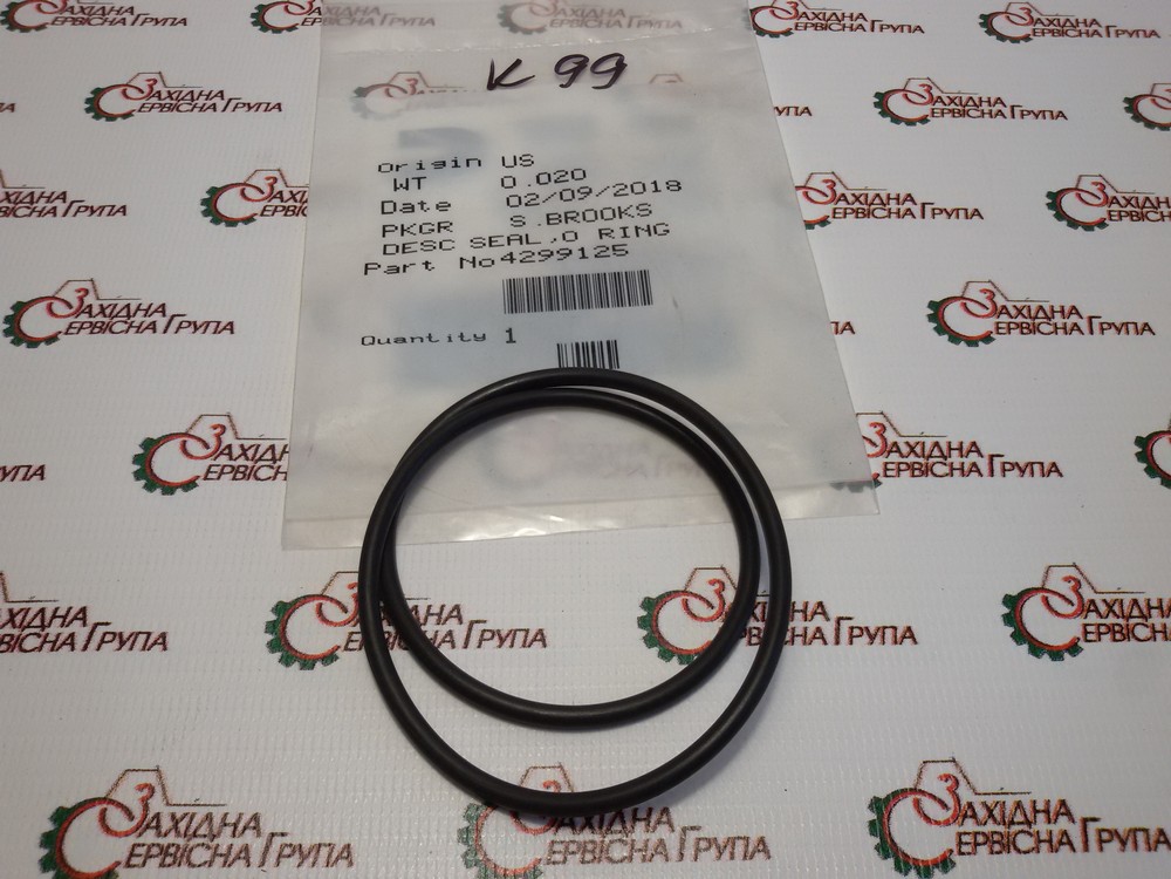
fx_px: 1049
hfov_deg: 58.4
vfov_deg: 45.4
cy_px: 440
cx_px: 586
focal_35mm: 31
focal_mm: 2.93
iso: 50
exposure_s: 1/100
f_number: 2.4
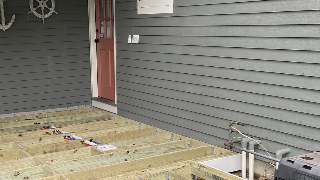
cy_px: 178
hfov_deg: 38.5
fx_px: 450
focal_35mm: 53
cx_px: 95
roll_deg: +1.8
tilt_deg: -19.4
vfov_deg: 21.9
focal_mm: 4.25
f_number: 1.8
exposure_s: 1/122
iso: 40
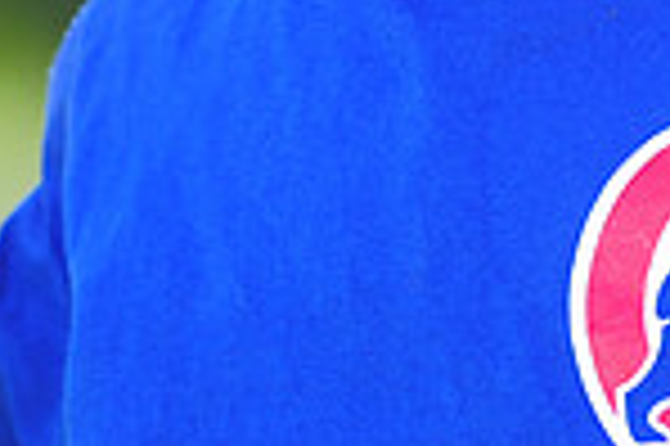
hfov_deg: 2.6
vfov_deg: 1.8
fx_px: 14519
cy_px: -396
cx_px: 562
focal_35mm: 781
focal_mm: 200
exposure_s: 1/250
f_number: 4.5
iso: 200
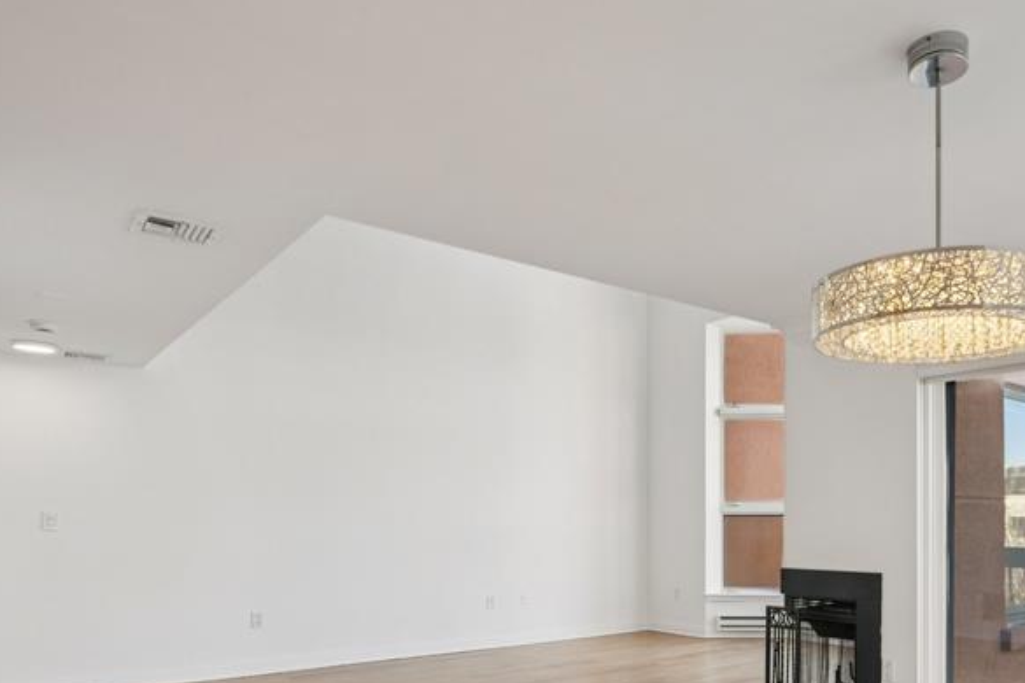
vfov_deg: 43.3
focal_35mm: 29
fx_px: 822
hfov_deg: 62.2
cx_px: 689
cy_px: 534
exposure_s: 1/30
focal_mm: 16.5
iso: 200
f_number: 9
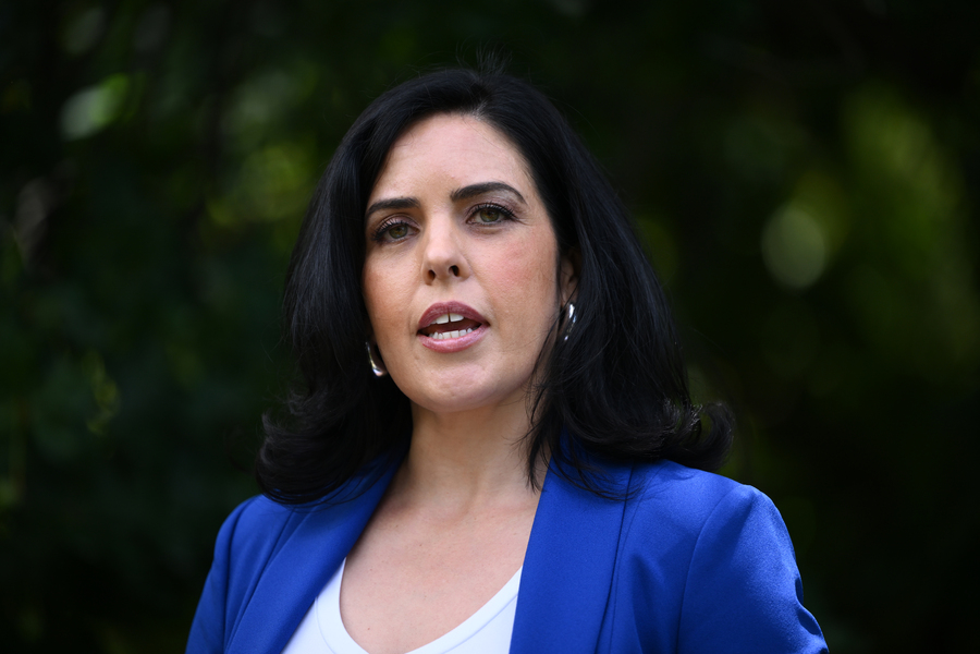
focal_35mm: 185
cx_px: 490
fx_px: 5036
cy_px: 327
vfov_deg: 7.4
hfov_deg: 11.1
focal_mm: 185
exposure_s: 1/1600
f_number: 2.8
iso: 320
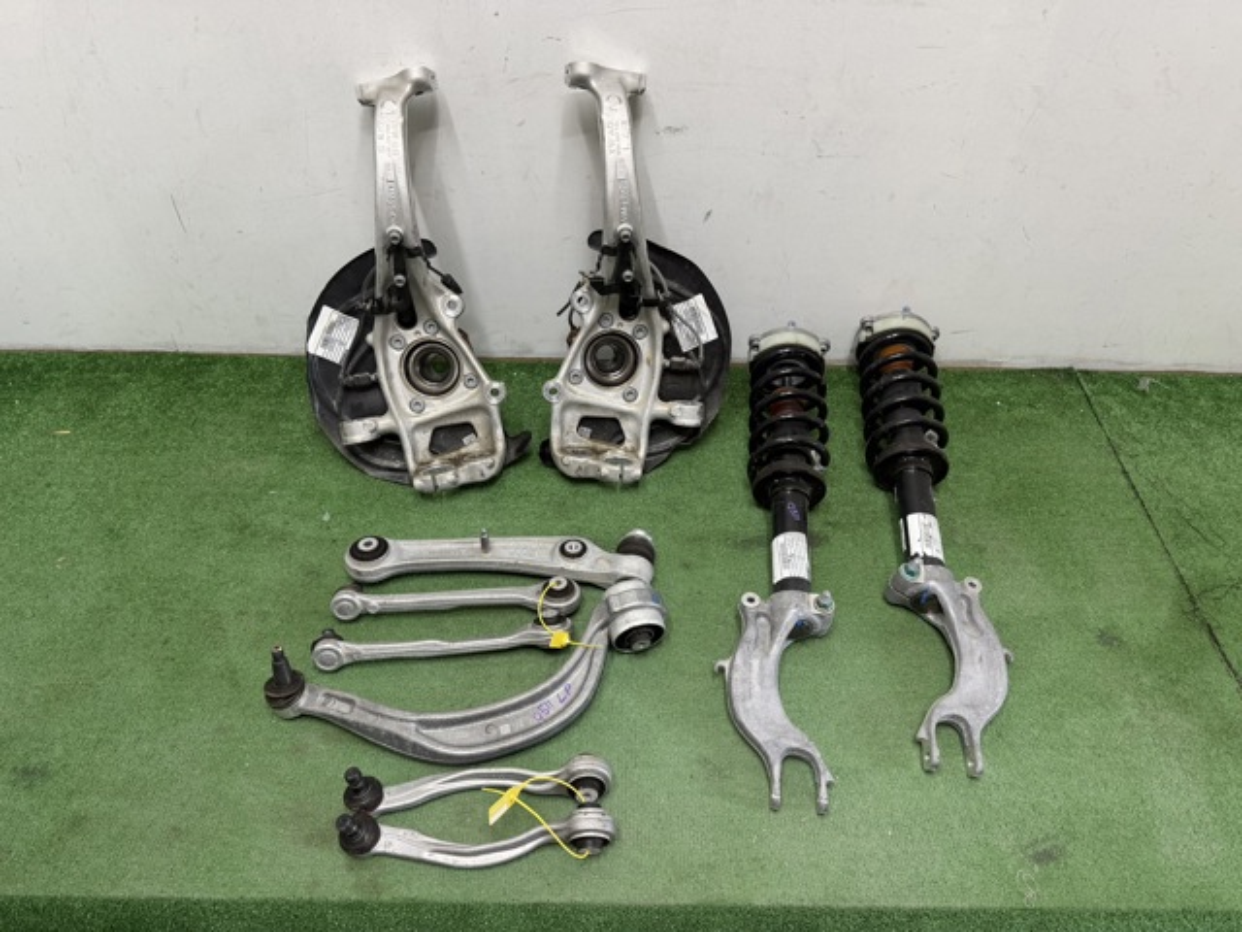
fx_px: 861
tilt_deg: -45.6
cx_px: 621
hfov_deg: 71.6
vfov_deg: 56.8
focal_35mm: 24
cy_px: 466
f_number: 1.78
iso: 125
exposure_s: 1/100
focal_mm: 6.76
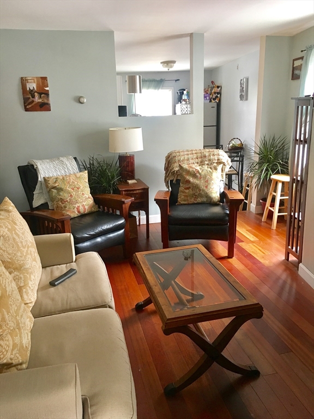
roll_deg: +1.9
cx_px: 157
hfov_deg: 48.2
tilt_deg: -15.8
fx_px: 351
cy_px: 210
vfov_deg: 61.7
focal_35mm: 29
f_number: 2.2
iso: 100
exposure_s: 1/30
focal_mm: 4.15
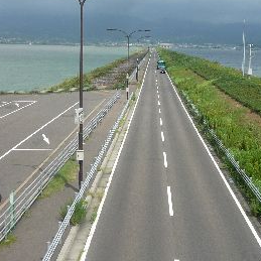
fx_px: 512
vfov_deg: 28.6
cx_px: 166
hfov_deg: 28.5
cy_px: 123
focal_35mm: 60
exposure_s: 1/800
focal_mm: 4.4
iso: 100
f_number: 4.5
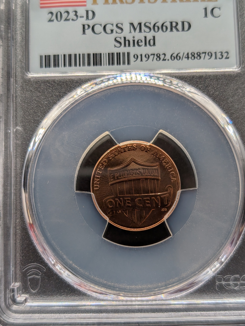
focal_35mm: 49
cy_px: 163
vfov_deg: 38.9
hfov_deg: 29.7
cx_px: 122
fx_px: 461
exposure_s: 1/106
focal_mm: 6.9
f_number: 1.68
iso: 39
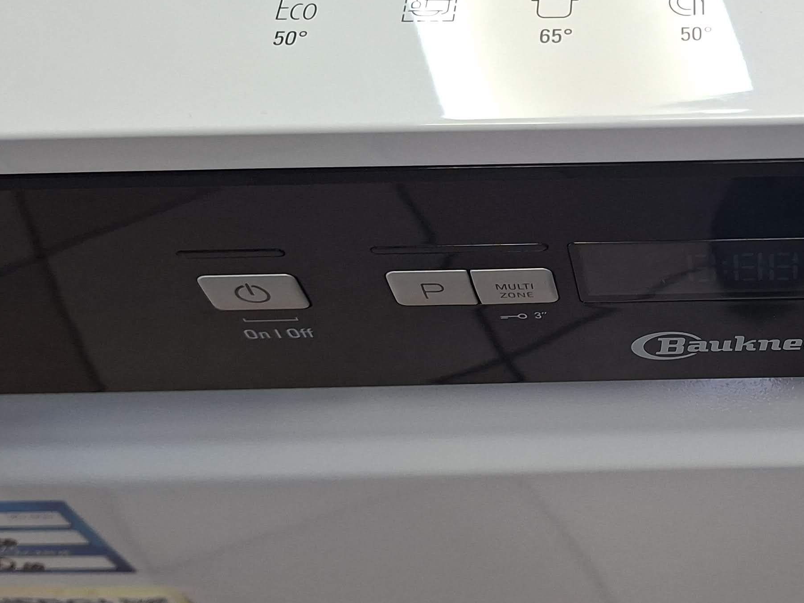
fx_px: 1185
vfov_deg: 28.4
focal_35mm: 51
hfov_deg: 35.0
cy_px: 215
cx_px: 745
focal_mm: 5.54
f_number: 1.8
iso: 250
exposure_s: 1/120
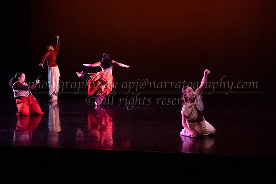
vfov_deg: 22.2
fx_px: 469
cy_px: 77
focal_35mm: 61
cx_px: 174
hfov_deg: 32.6
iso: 4000
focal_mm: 43
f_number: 4
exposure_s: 1/400
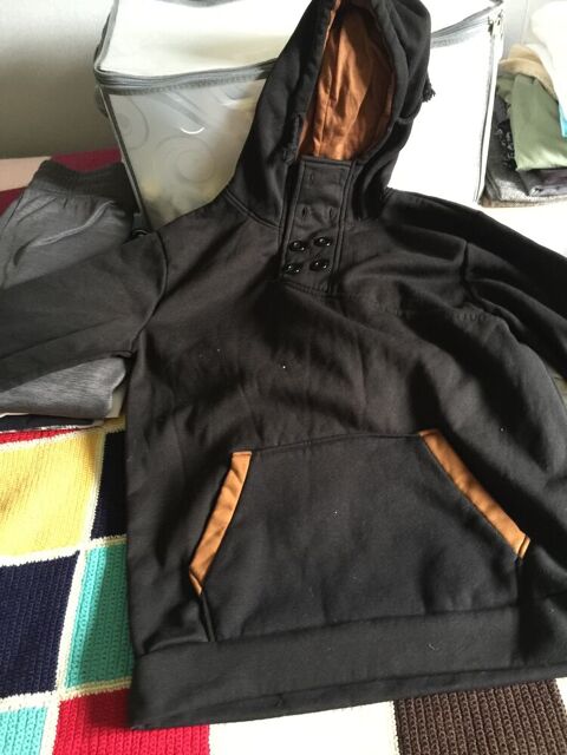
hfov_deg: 48.2
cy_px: 378
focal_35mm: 29
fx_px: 633
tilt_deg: -48.4
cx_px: 284
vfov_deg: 61.7
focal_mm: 4.15
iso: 125
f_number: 2.2
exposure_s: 1/8
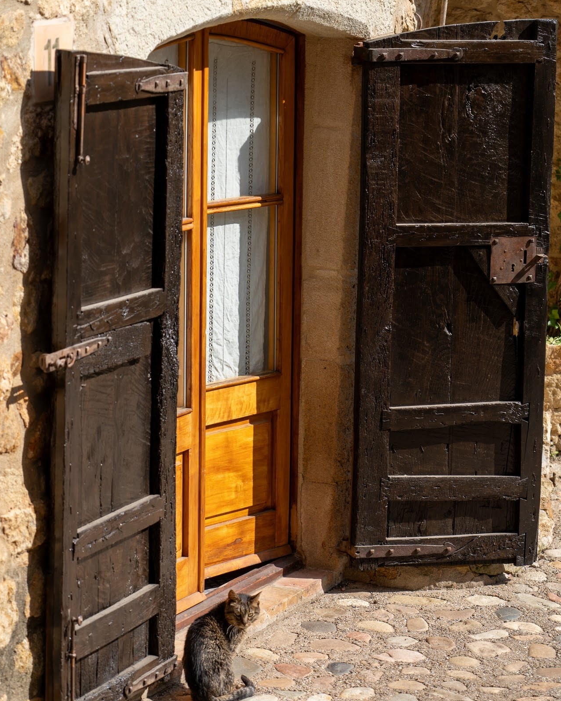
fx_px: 2470
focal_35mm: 119
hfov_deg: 13.0
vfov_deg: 16.2
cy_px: 408
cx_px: 281
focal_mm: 105
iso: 100
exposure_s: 1/500
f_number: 4.5
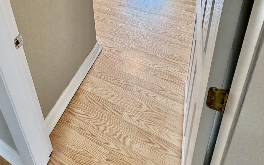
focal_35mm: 30
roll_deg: +3.2
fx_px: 216
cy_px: -45
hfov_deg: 62.3
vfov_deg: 32.4
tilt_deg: -22.9
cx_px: 105
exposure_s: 1/120
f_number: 2.2
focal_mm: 2.22
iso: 320
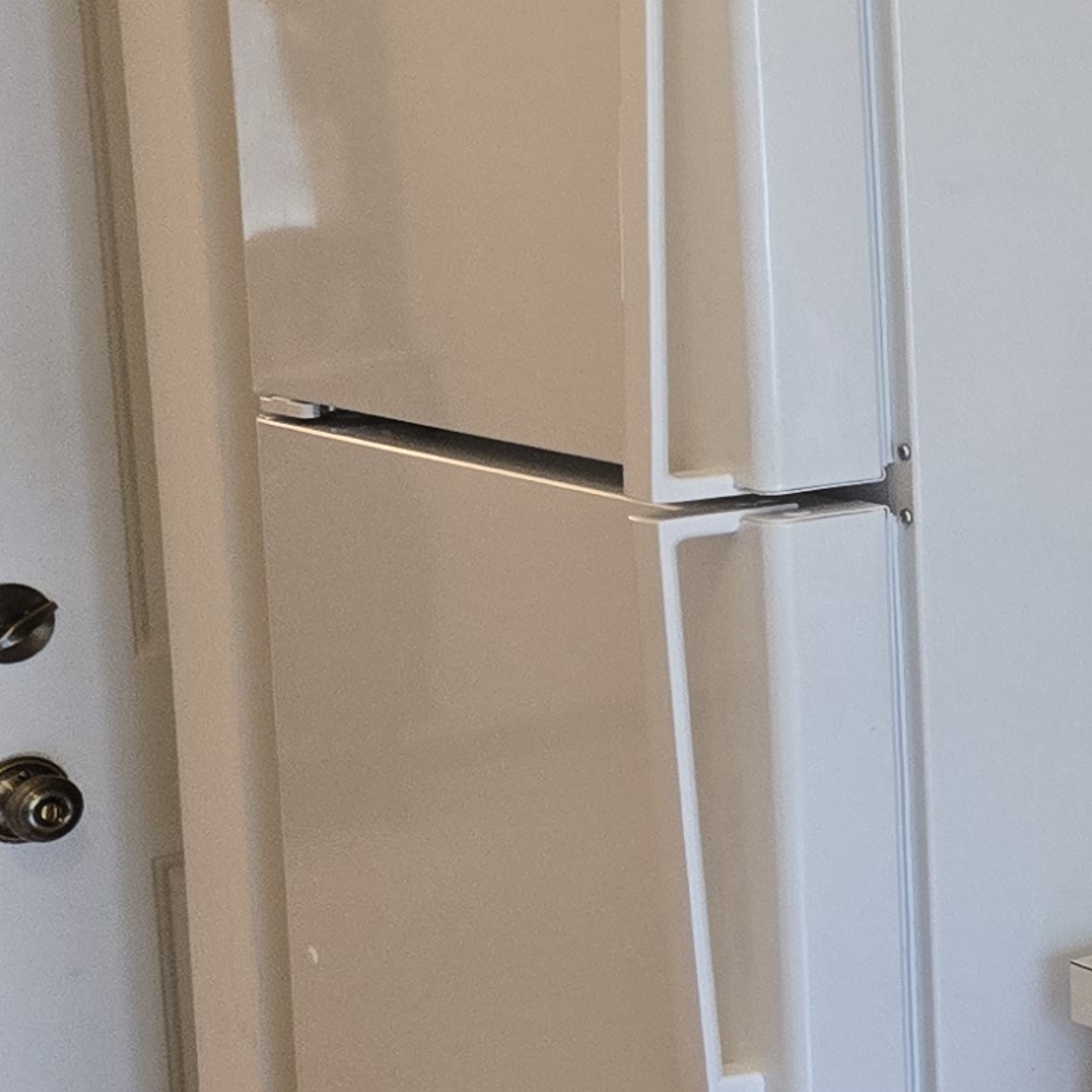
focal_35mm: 103
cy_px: 349
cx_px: 2342
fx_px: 3676
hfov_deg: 13.7
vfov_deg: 16.8
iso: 250
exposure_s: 1/120
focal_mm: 5.4
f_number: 1.8
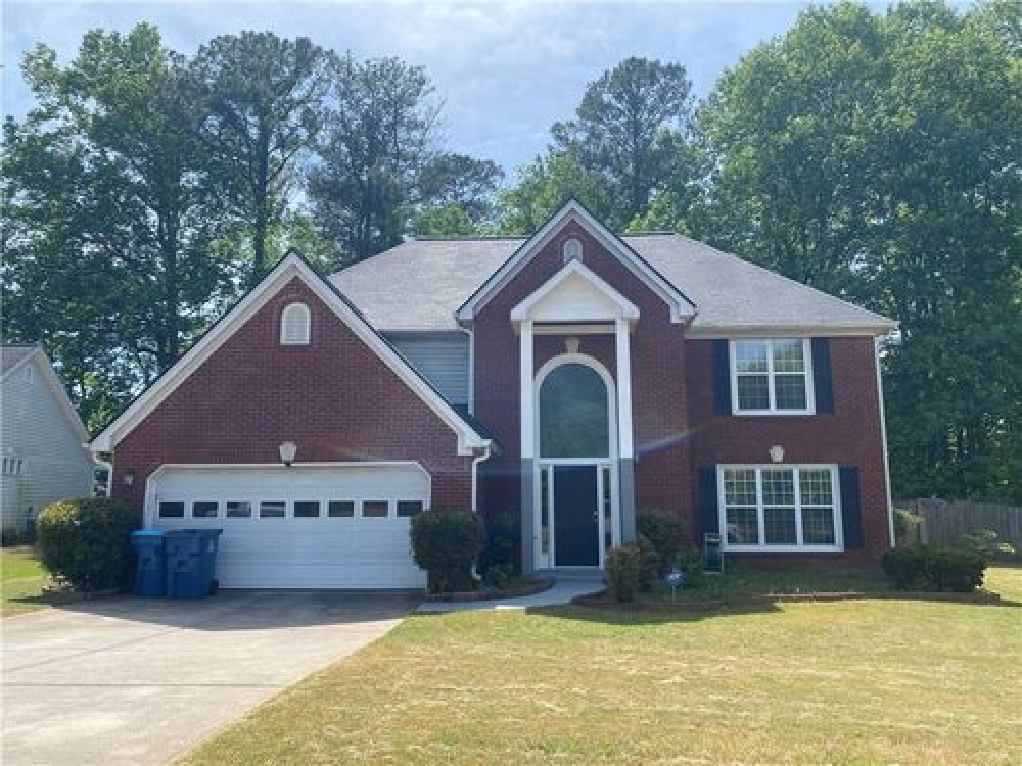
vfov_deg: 53.1
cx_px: 511
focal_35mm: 26
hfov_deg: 67.3
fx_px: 768
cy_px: 383
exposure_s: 1/1701
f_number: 1.8
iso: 32
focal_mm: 4.25
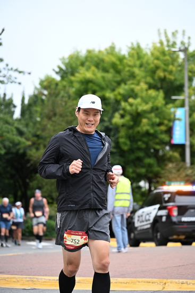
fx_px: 974
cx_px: 98
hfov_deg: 11.4
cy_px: 146
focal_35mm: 120
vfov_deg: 17.1
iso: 1600
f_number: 4
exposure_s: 1/640
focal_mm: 120
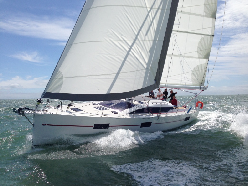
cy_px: 93
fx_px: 236
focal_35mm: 33
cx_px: 124
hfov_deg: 55.4
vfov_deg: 42.9
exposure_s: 1/3876
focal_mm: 4.13
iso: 50
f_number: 2.4
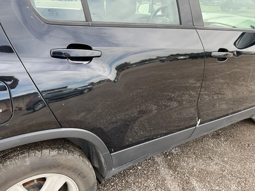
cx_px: 128
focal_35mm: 28
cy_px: 96
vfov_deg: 49.7
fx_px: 206
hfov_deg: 63.4
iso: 16
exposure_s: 1/140
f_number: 1.8
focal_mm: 3
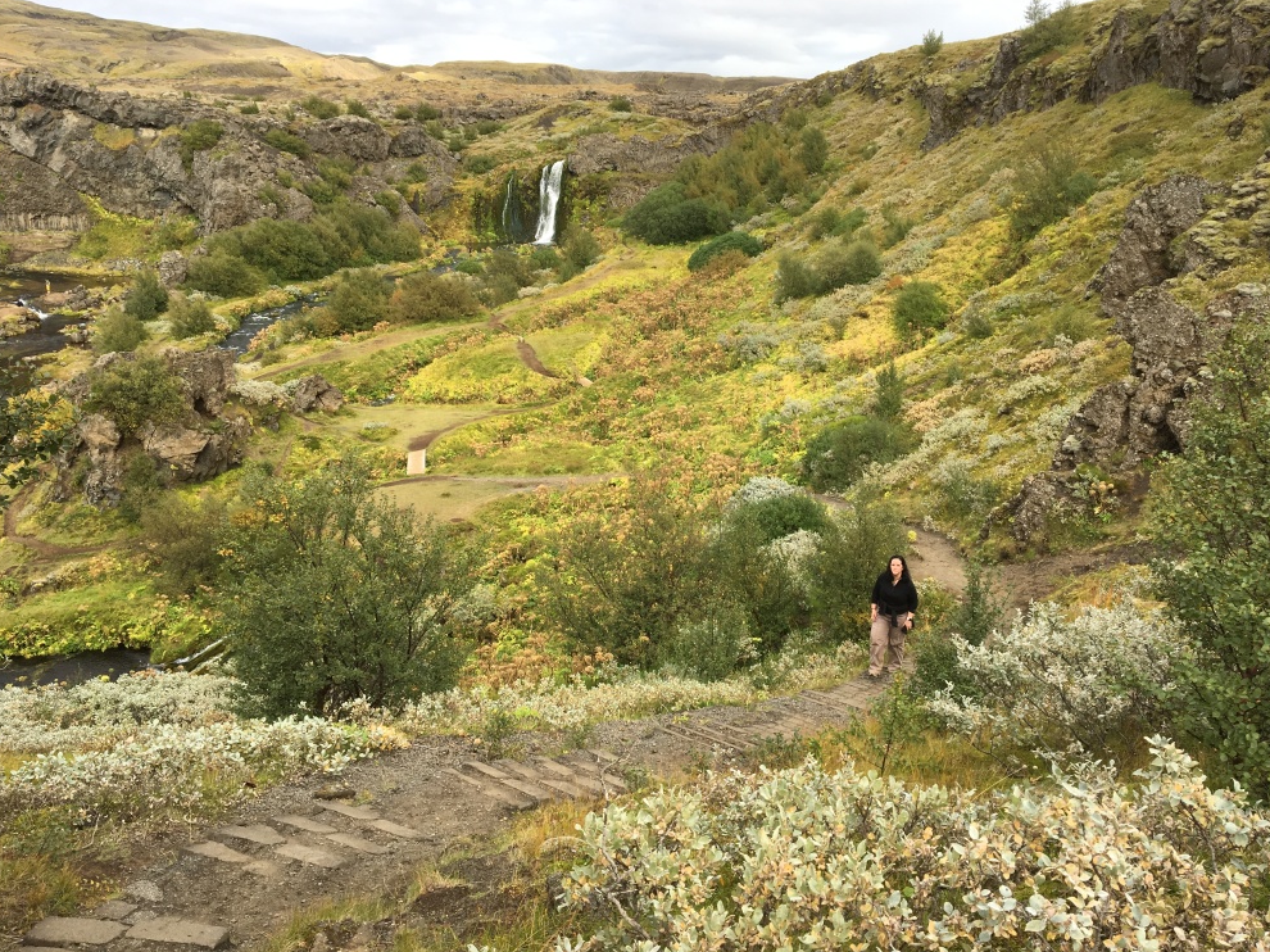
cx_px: 640
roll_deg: -0.5
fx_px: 1100
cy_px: 461
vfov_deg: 46.8
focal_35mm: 30
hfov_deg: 60.0
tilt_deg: -16.4
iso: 25
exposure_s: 1/466
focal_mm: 4.15
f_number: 2.2
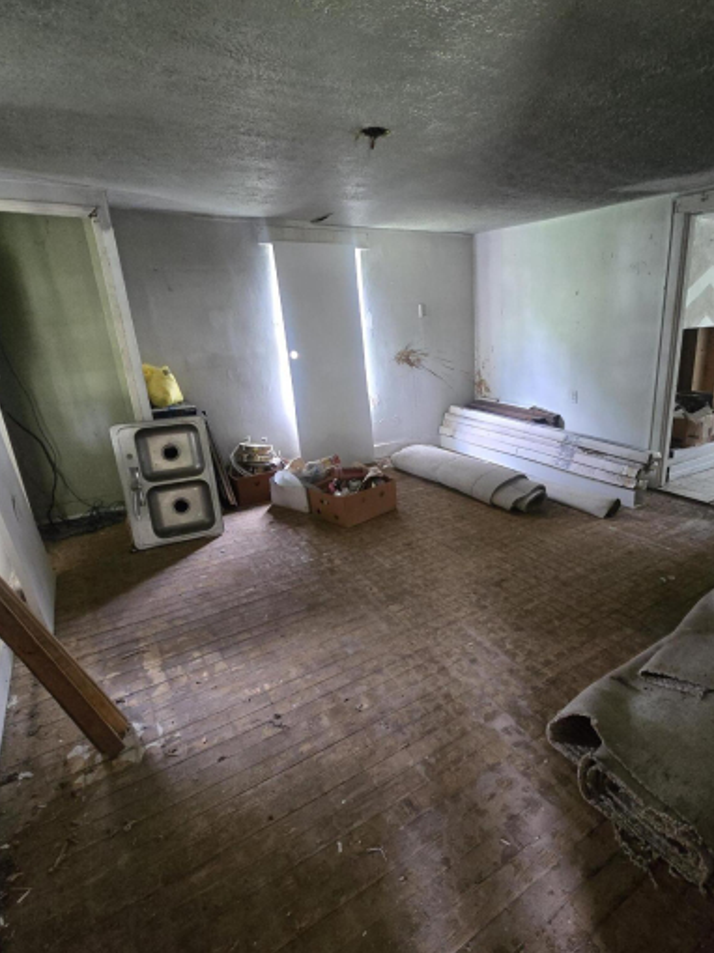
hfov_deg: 73.8
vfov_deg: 91.1
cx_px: 430
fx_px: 468
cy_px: 472
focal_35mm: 17
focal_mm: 2.2
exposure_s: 1/60
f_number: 2.2
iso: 1250
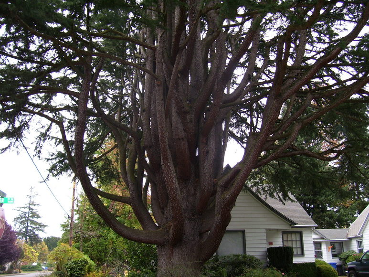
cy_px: 138
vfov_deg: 41.8
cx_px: 184
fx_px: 362
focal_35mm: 34
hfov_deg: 54.0
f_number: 2.7
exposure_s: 1/60
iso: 80
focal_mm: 5.6
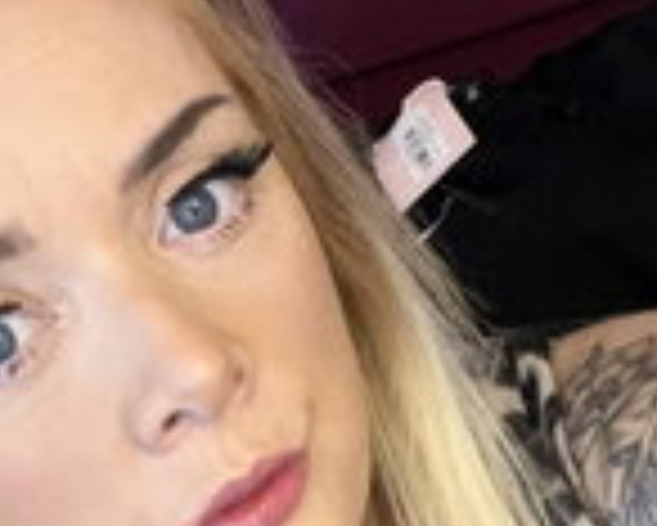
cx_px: 202
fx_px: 1557
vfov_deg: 18.5
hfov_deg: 23.7
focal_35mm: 80
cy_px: 575
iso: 125
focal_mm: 2.71
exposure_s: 1/48
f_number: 2.2
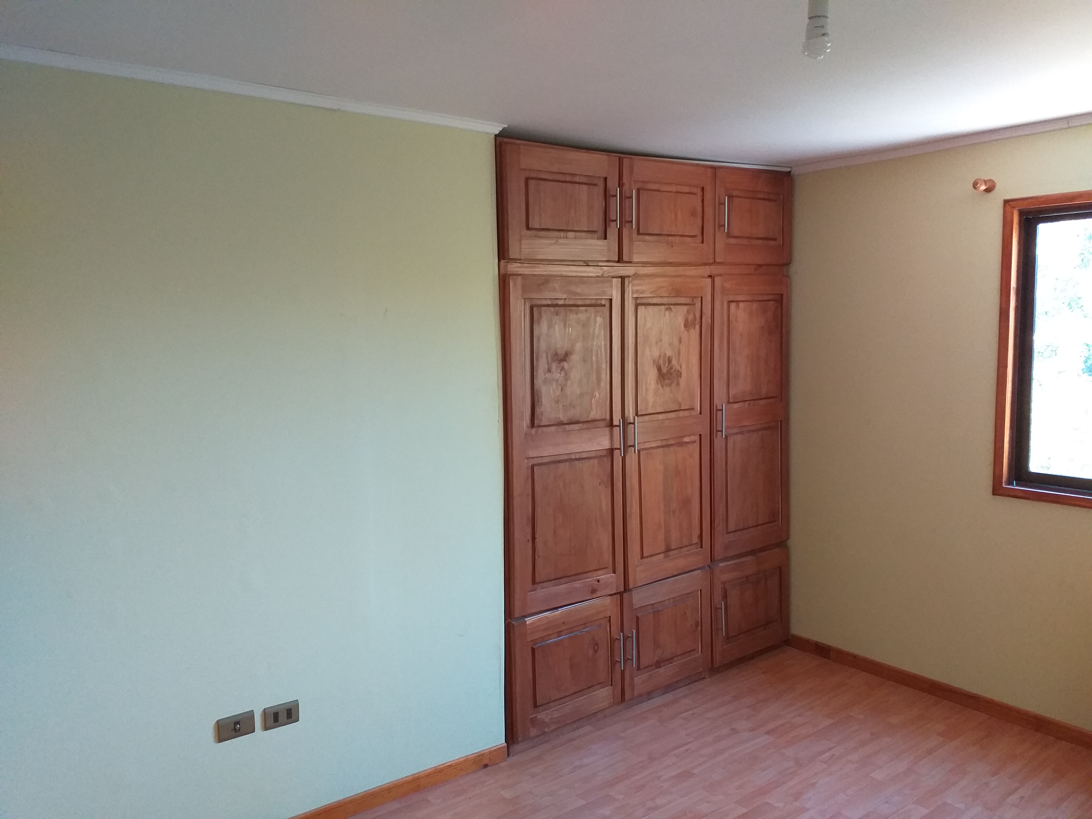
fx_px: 820
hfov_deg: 67.3
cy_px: 410
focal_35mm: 26
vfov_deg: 53.1
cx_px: 546
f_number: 1.9
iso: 160
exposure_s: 1/50
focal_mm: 3.6
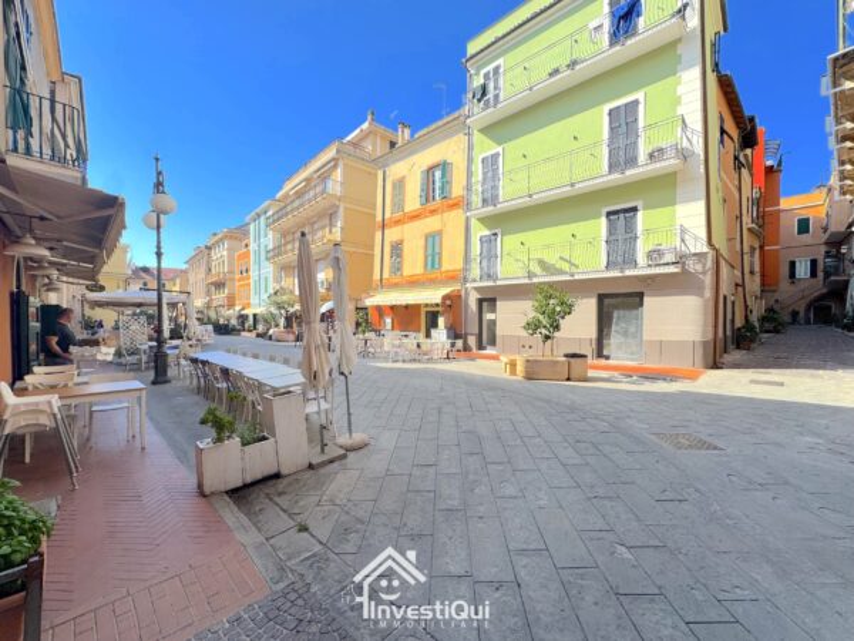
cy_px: 320
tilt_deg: -1.0
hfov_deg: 102.1
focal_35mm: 14
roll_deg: +0.7
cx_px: 427
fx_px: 345
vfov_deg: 85.7
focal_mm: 2.22
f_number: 2.2
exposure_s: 1/1536
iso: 50
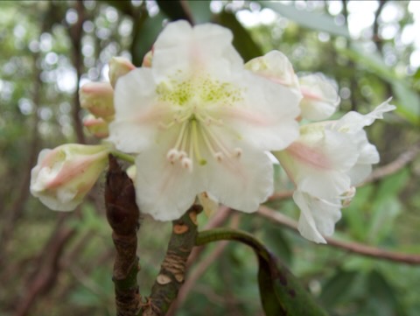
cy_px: 158
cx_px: 210
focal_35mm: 30
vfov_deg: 46.9
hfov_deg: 59.9
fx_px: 364
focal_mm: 5.4
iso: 250
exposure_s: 1/125
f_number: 2.3
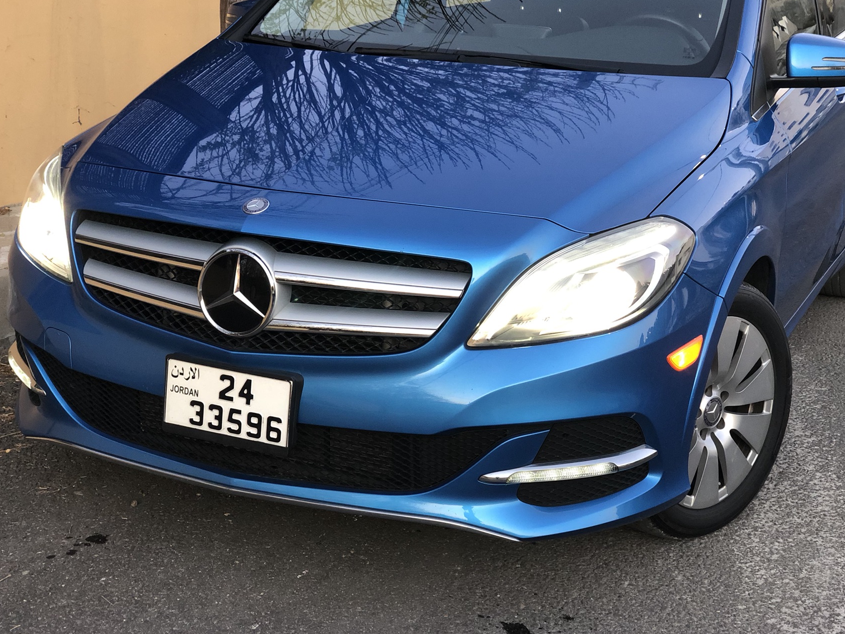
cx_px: 450
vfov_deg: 24.8
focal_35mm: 59
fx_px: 1440
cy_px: 297
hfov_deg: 32.7
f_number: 2.4
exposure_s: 1/40
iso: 100
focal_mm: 6
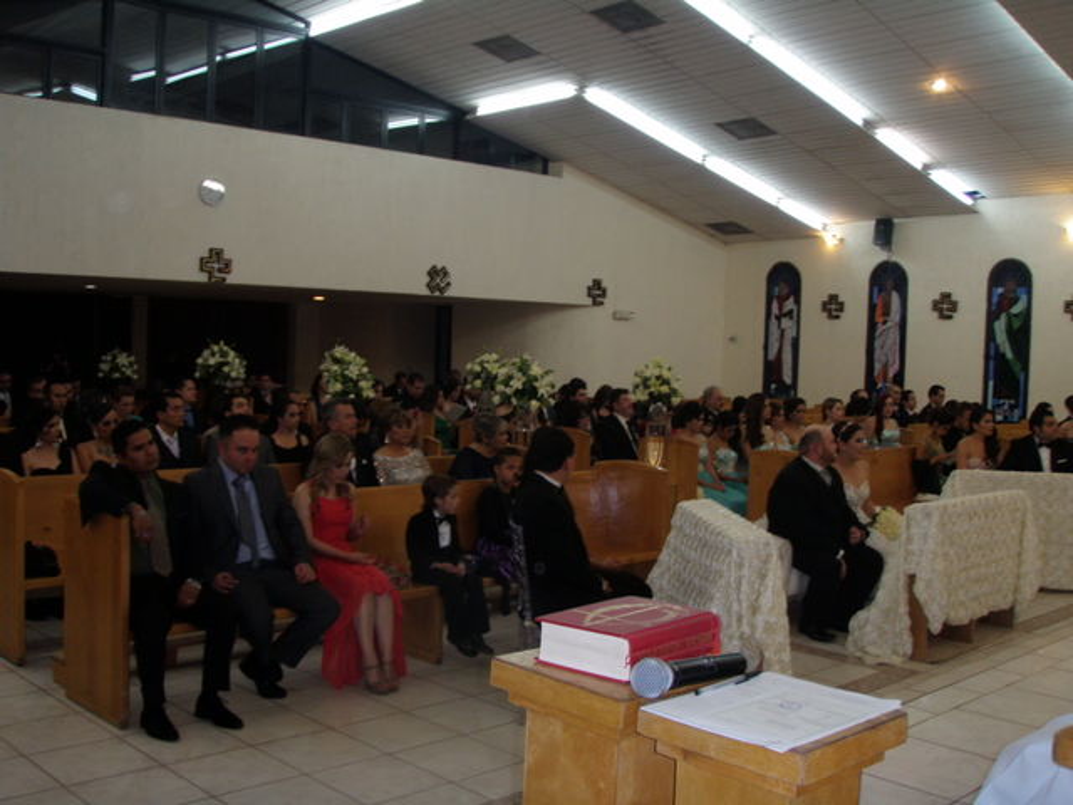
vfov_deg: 37.7
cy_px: 402
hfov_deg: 49.0
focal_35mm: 38
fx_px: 1178
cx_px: 536
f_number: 3.5
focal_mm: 6.7
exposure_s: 1/30
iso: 160
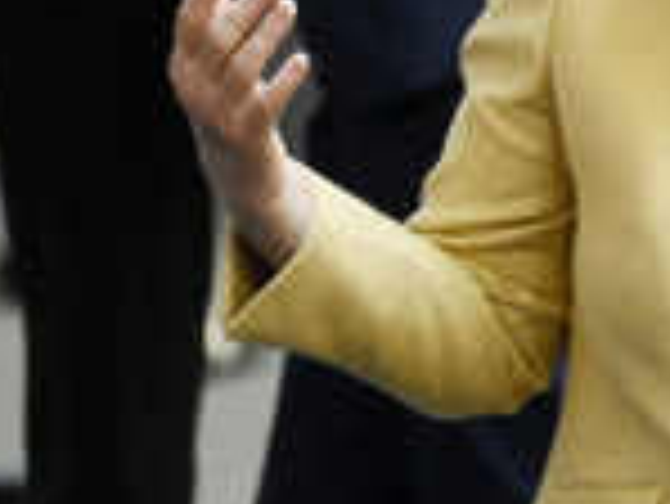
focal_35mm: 1136
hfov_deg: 1.7
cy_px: 153
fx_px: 22005
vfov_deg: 1.3
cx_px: 915
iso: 8000
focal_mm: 390
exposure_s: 1/200
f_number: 5.6
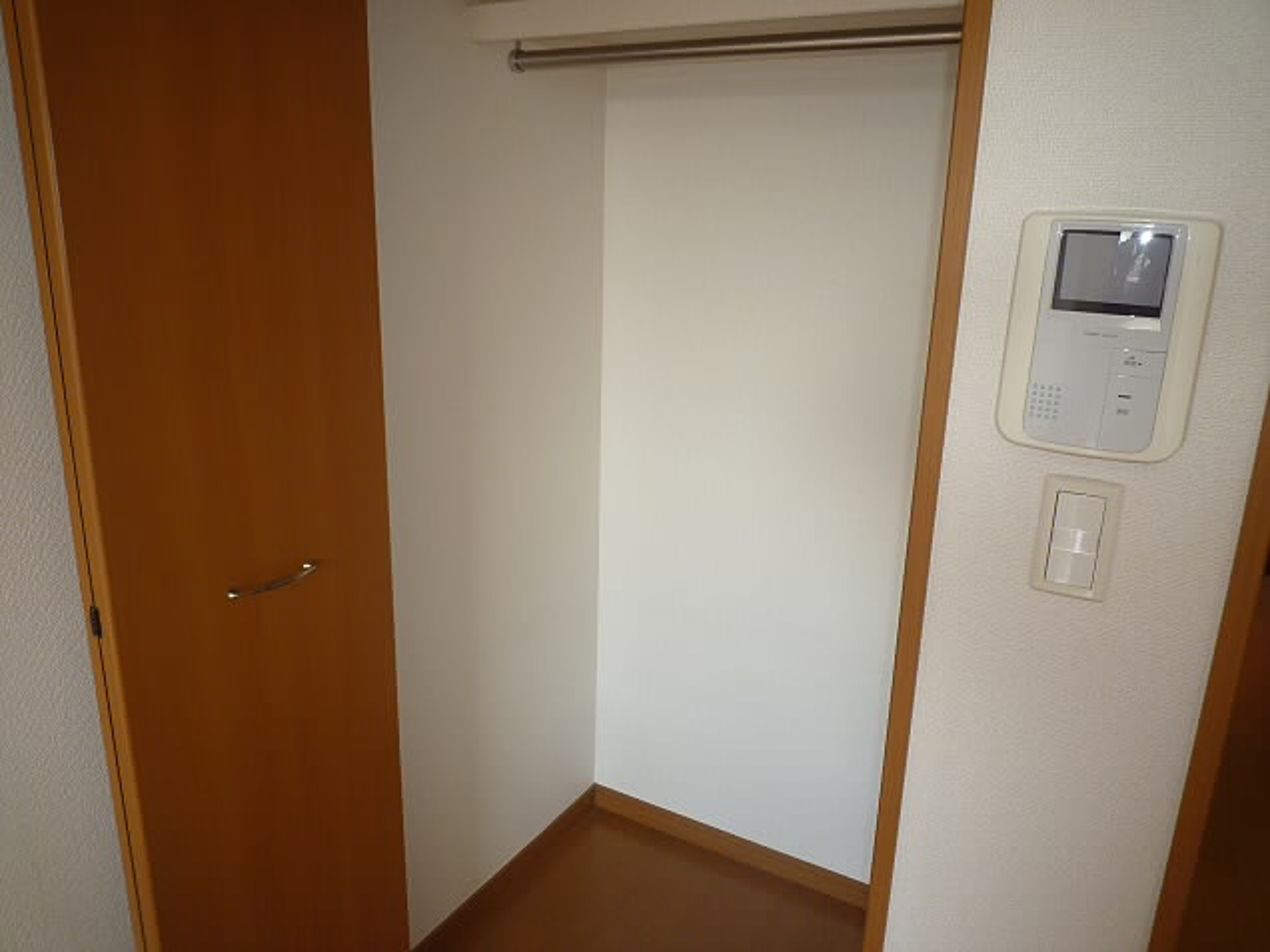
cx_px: 635
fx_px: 917
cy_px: 476
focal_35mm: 25
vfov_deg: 54.9
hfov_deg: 69.4
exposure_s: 1/40
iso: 100
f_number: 2.8
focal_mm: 4.4
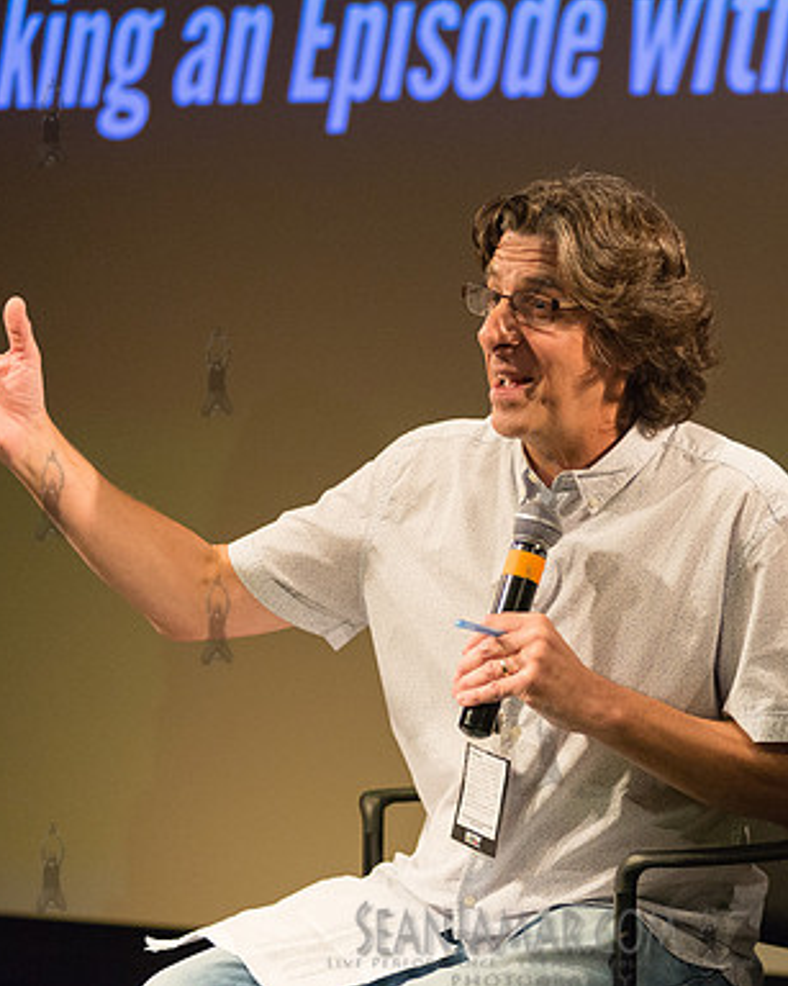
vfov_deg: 12.9
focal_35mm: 149
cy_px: 494
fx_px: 4345
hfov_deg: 10.3
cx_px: 547
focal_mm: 105
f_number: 2.8
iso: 4000
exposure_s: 1/320
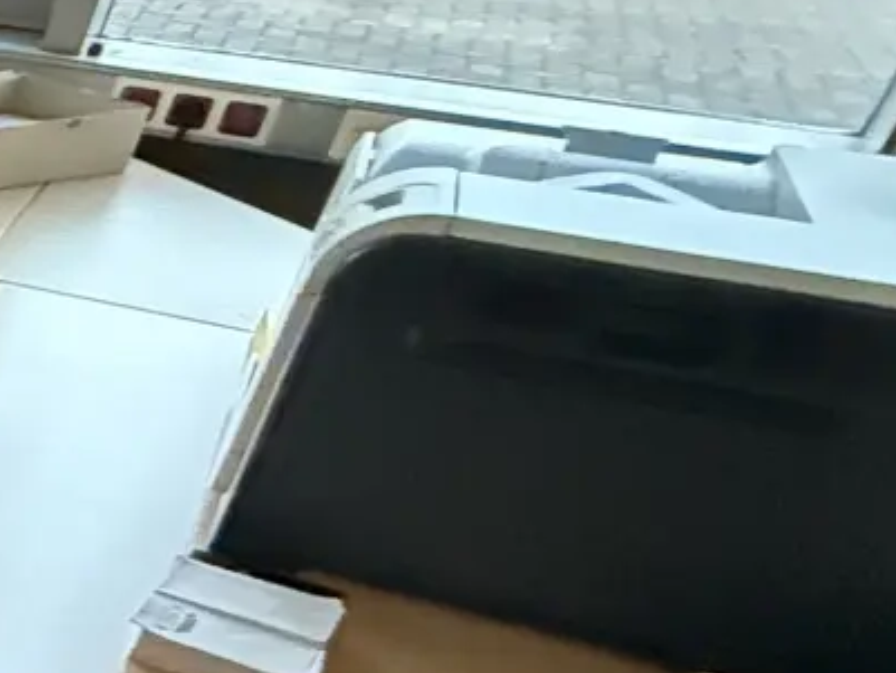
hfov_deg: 15.6
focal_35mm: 67
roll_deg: -0.5
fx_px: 1735
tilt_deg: -26.9
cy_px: 525
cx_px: -1209
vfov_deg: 21.7
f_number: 2.2
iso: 1250
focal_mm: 2.22
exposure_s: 1/60
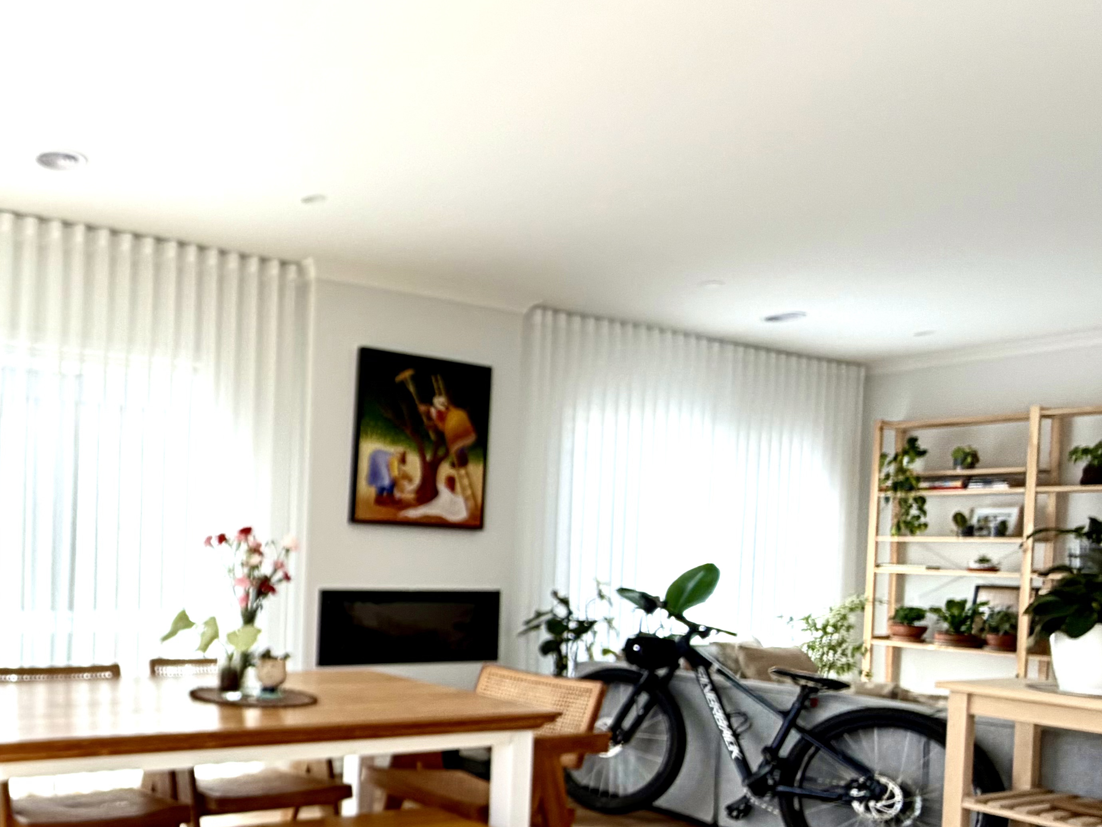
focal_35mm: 29
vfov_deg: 47.3
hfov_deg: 54.3
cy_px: 566
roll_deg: -1.1
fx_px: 923
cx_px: 125
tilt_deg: -0.8
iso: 40
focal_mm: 2.22
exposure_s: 1/123
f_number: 2.2
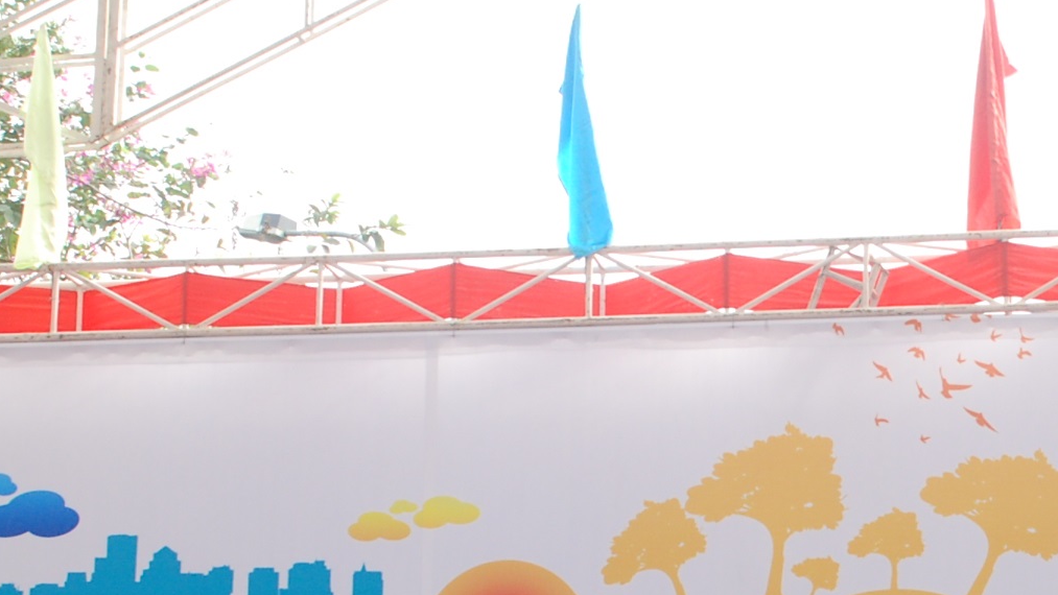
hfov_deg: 19.6
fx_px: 3030
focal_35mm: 108
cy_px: 694
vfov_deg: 11.0
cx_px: 832
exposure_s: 1/200
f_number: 5.6
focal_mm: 24
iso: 400
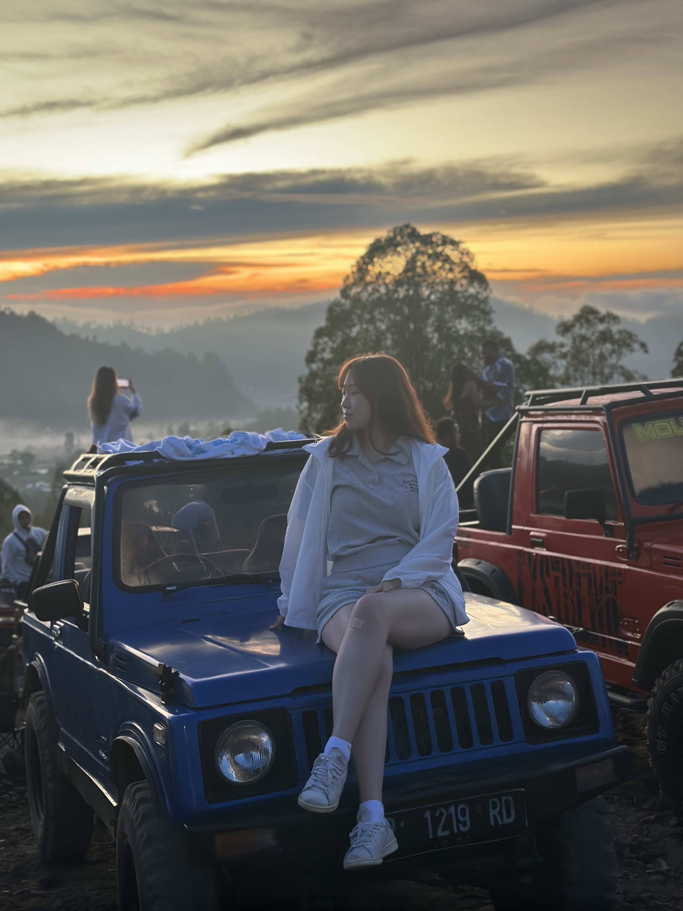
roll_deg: +0.7
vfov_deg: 39.7
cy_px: 456
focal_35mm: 48
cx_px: 342
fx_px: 1263
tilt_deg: -7.8
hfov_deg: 30.3
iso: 100
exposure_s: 1/121
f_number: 1.78
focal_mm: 6.86
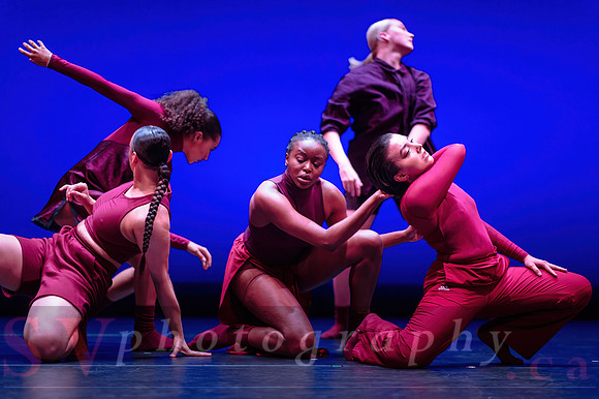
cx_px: 312
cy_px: 207
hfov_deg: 18.7
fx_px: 1824
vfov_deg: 12.5
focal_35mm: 110
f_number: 1.4
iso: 1250
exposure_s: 1/320
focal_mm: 105
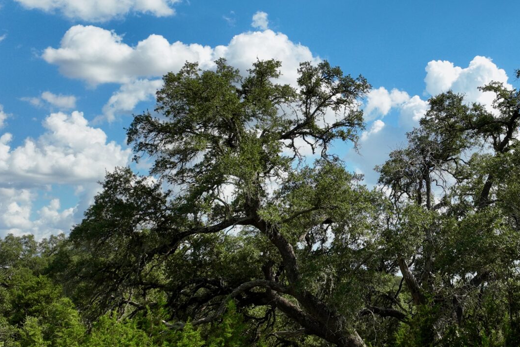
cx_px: 388
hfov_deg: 32.8
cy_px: 179
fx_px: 867
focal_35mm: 60
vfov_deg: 22.6
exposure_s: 1/60
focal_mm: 12.29
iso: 100
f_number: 4.5
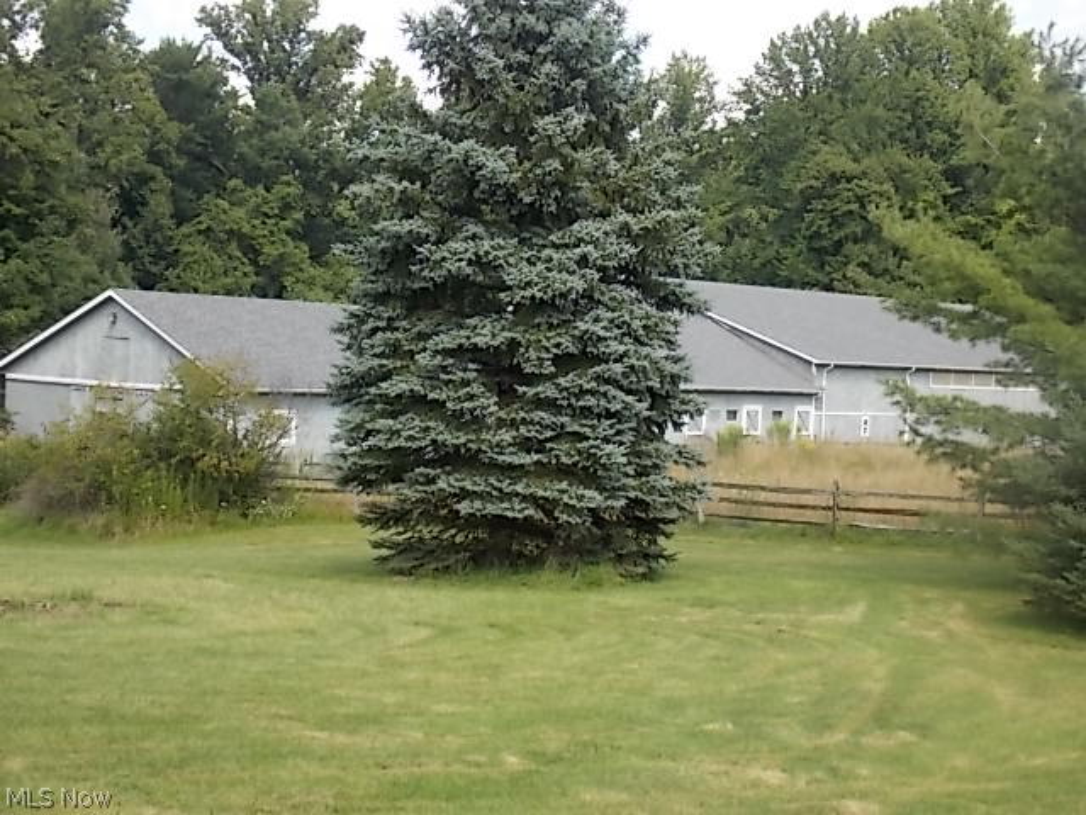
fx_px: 2039
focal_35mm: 65
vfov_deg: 22.6
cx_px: 543
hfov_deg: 29.8
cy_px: 408
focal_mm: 11.5
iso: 80
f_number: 4.1
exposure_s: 1/200
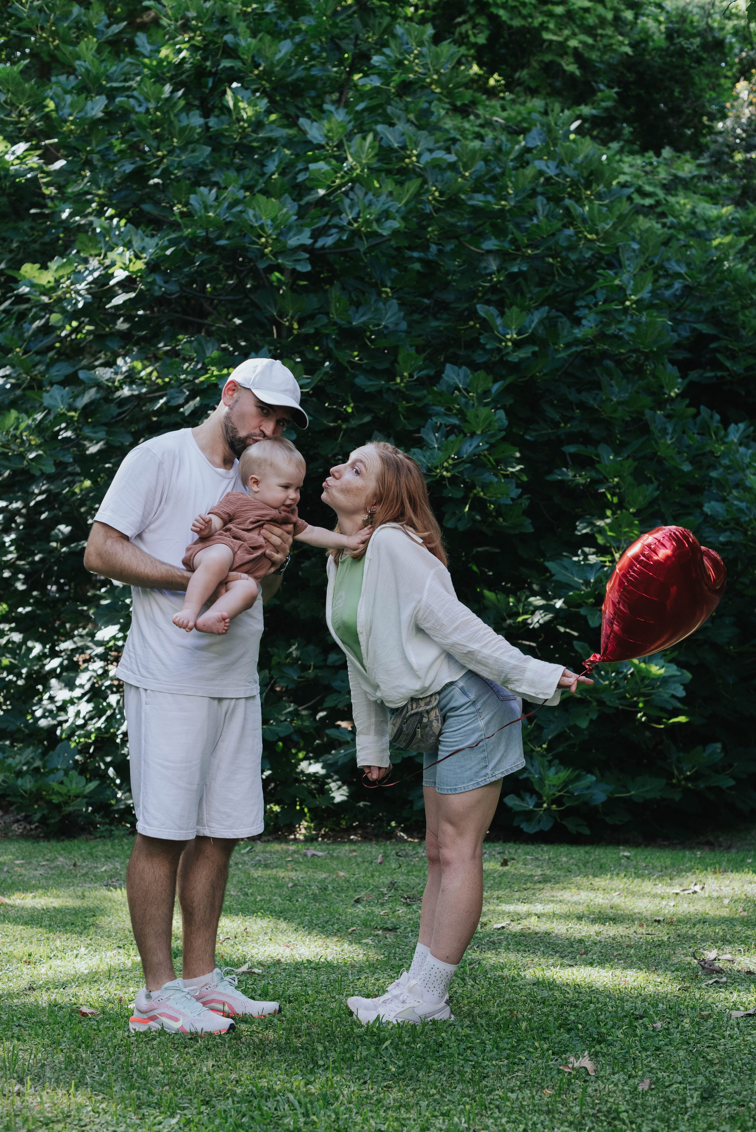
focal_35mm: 50
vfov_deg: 39.6
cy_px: 566
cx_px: 378
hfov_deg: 27.0
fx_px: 1573
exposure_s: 1/800
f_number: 4.5
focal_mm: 50
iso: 1250
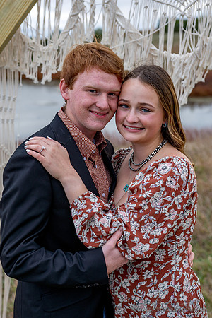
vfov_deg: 39.6
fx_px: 442
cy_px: 159
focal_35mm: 50
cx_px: 106
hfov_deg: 27.0
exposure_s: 1/160
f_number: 3.5
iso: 250
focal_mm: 50
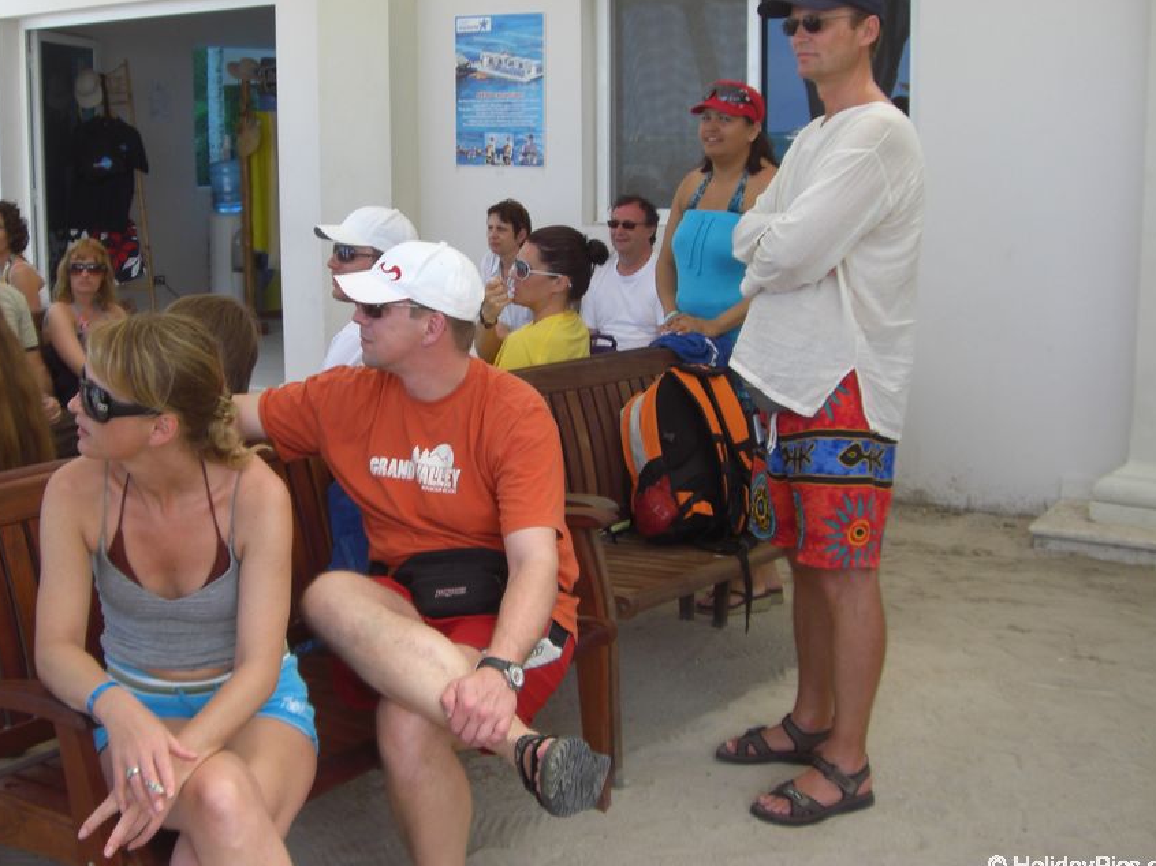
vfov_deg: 31.4
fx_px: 1536
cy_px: 363
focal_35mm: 46
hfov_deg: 41.1
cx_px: 486
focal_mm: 6.2
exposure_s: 1/160
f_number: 2.7
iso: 64
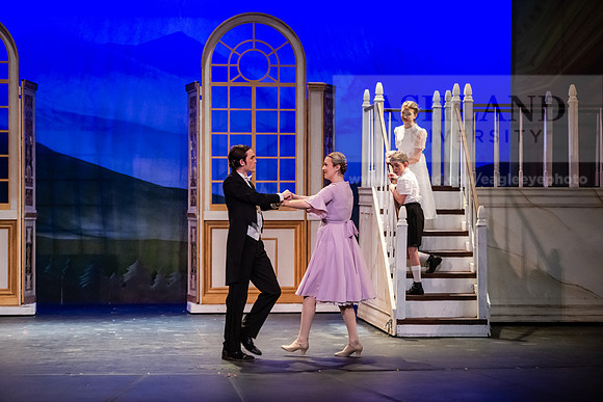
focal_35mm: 98
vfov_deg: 14.0
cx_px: 302
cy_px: 201
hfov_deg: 20.8
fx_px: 1642
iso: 4000
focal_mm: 98
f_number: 3.2
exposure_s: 1/250
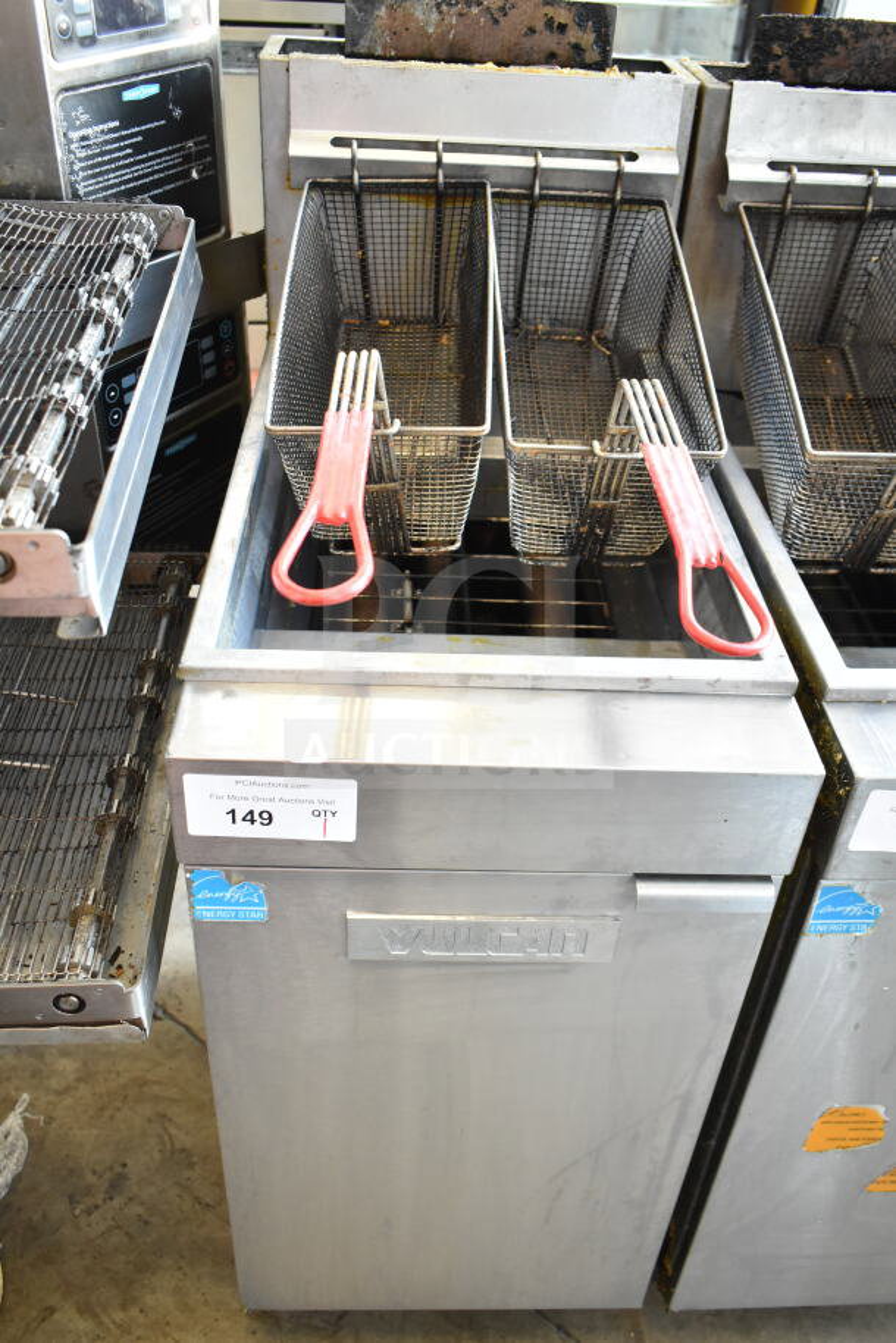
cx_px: 448
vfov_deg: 59.5
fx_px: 1175
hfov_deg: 41.7
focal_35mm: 32
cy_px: 672
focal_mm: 21
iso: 1600
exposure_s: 1/60
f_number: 4
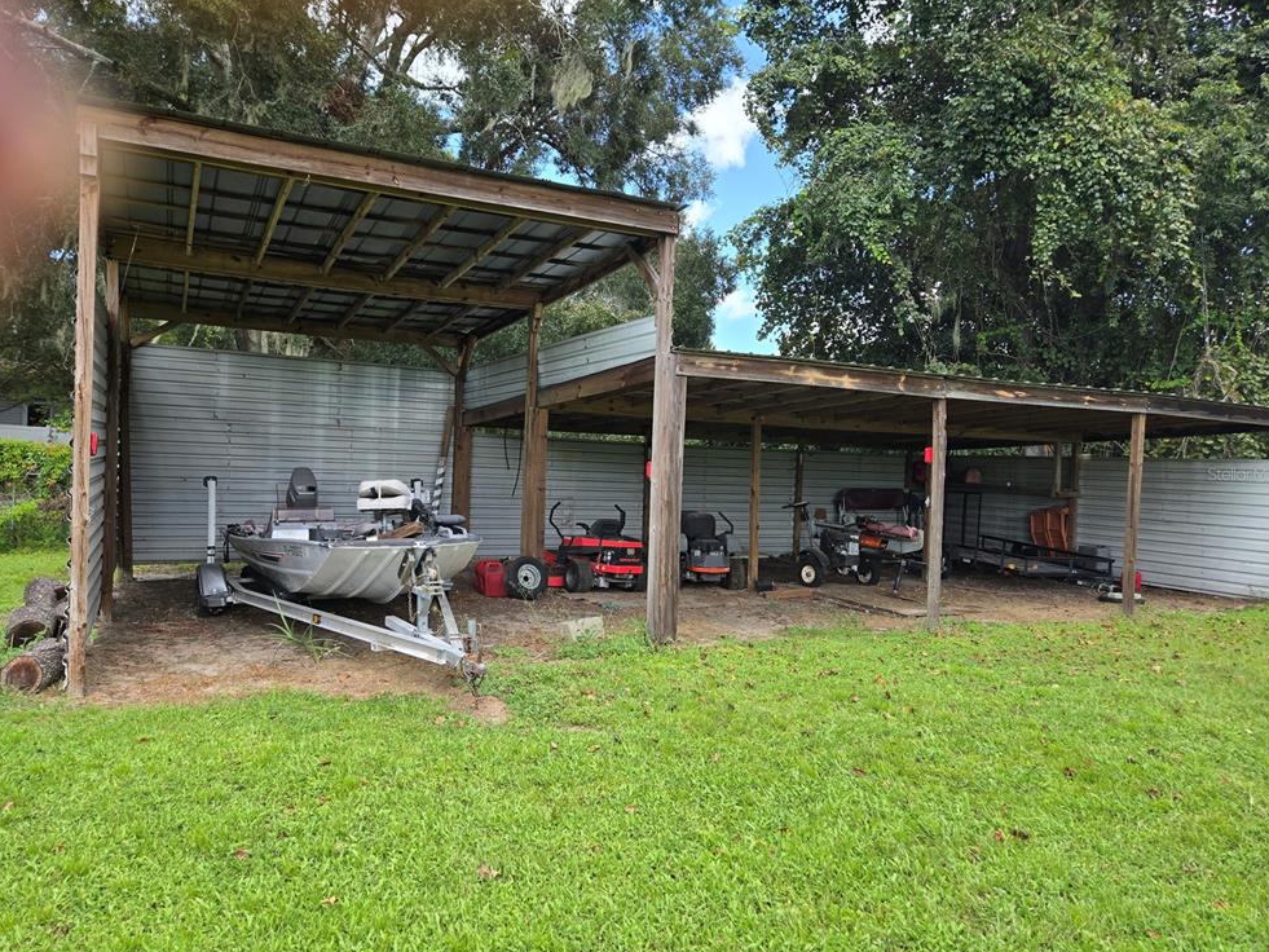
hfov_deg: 71.6
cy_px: 473
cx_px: 624
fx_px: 880
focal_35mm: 24
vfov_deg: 56.8
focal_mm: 5.4
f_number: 1.8
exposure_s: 1/399
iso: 25
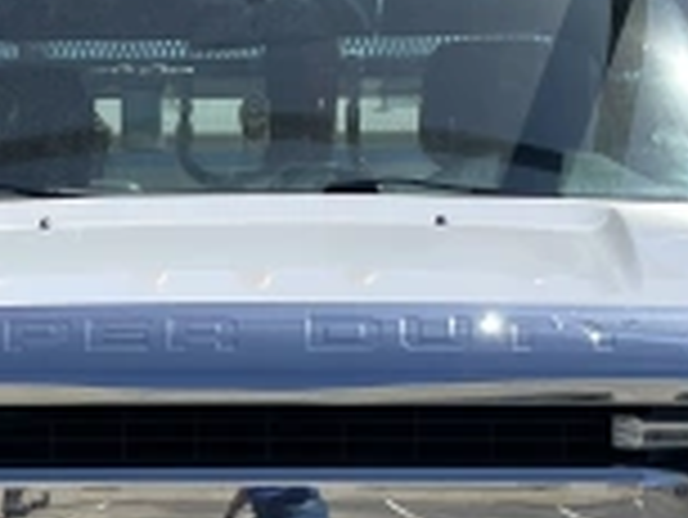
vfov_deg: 10.7
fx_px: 2705
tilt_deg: -5.8
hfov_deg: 14.4
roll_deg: +1.5
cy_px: 604
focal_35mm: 136
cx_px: 139
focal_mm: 4.2
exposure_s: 1/4132
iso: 32
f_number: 1.6
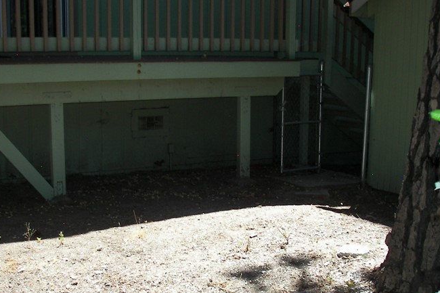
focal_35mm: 59
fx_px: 721
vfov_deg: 22.7
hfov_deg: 33.9
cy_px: 227
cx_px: 197
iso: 50
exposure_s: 1/320
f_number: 2.8
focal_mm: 6
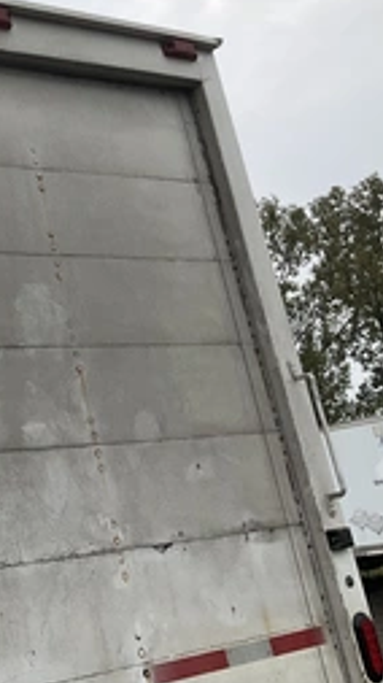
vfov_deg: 41.3
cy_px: 300
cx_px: -124
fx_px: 904
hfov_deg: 21.5
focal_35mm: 50
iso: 25
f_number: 1.8
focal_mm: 3
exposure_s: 1/869
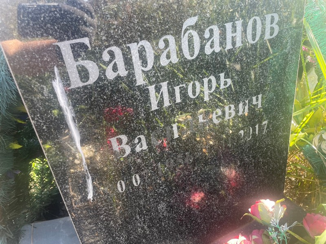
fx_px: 245
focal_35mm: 26
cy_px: 122
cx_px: 163
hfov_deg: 67.3
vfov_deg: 53.1
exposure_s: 1/121
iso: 40
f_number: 1.6
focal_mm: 4.2
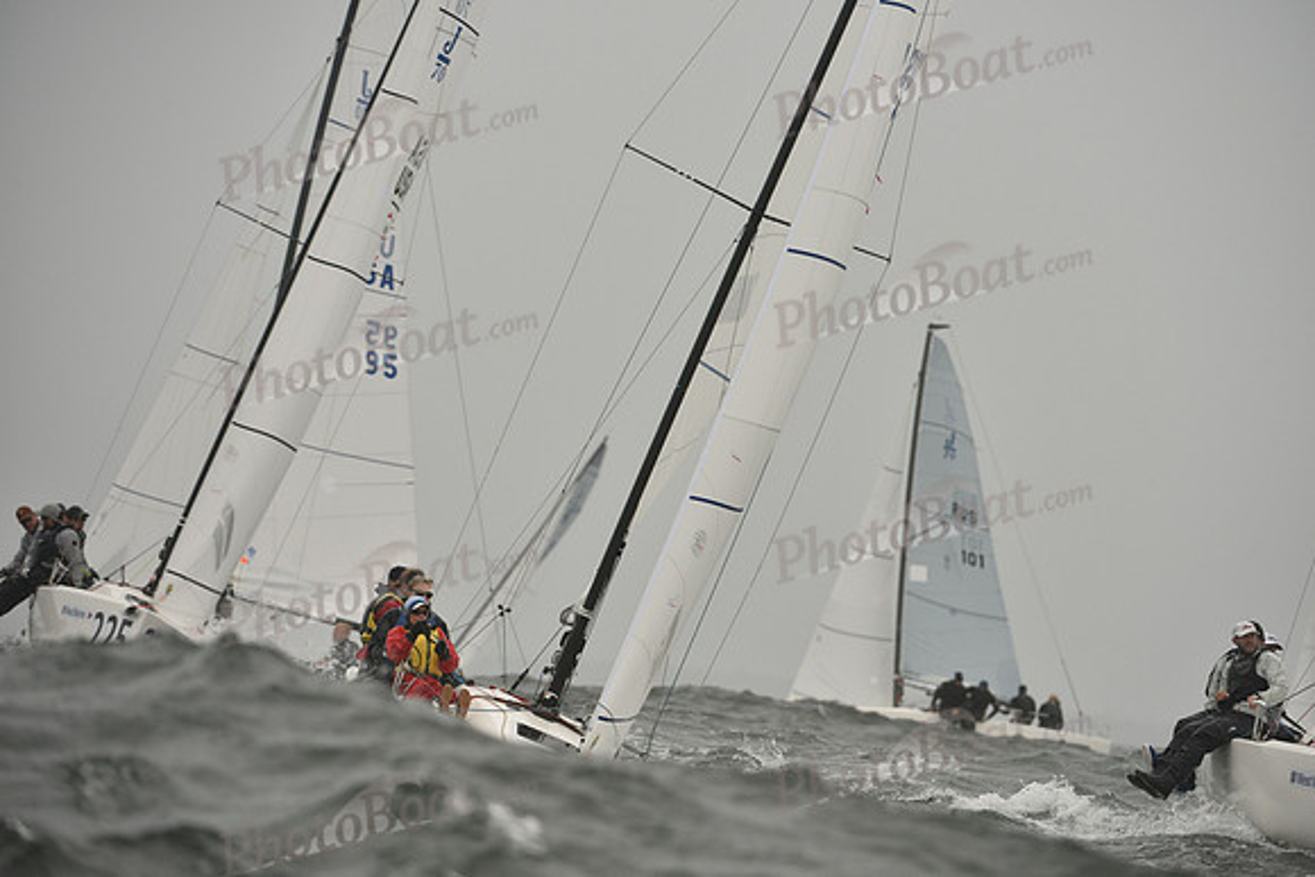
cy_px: 438
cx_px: 658
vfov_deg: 4.6
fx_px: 10960
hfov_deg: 6.9
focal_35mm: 300
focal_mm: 300
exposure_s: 1/1000
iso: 400
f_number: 5.6
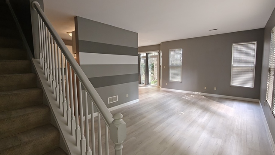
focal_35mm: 17
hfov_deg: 95.9
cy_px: 77
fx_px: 124
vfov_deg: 64.0
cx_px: 139
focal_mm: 2.3
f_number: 2
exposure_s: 1/63
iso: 3200
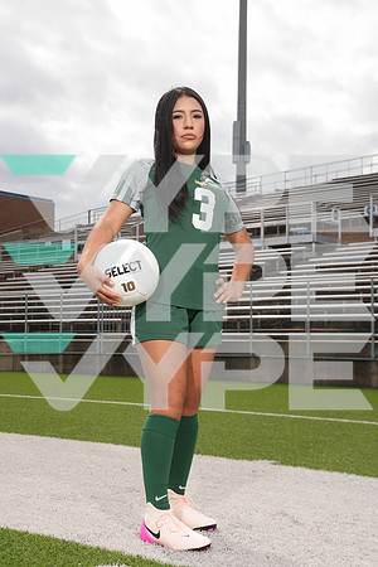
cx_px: 189
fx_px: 835
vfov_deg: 37.5
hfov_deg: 25.5
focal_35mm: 53
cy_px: 284
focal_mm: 53
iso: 125
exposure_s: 1/200
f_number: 9
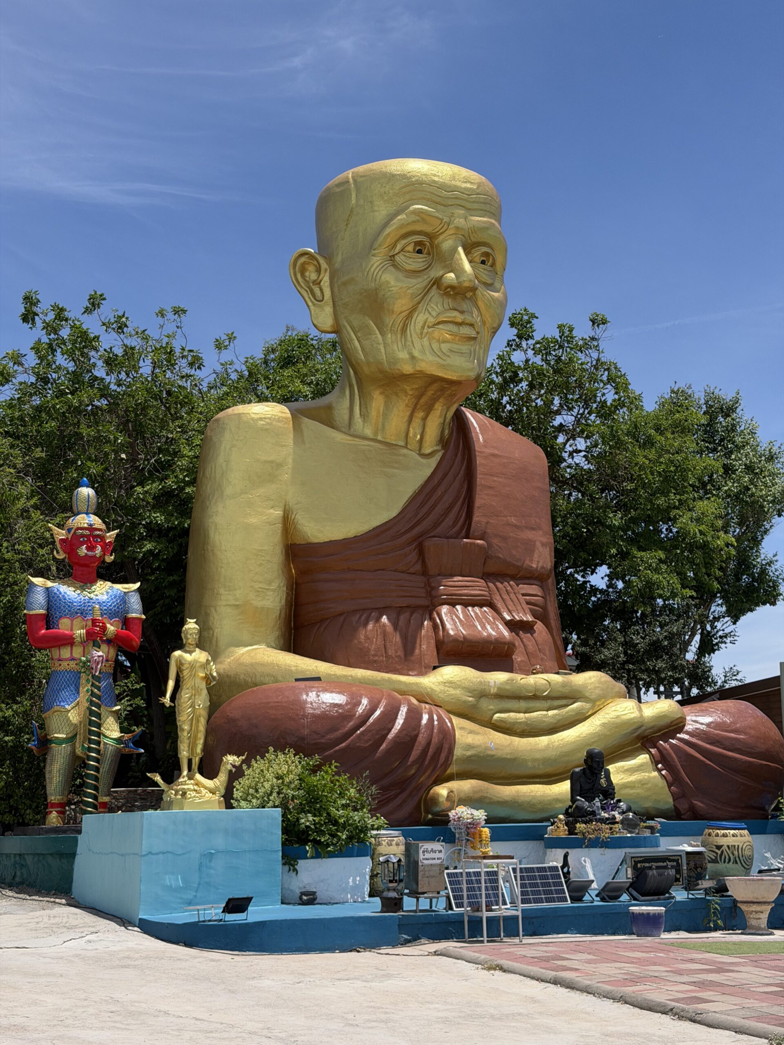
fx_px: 1450
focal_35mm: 48
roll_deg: +1.1
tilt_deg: +12.4
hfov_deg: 30.3
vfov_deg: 39.7
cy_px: 522
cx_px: 392
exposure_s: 1/5587
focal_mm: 6.76
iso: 64
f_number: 1.78
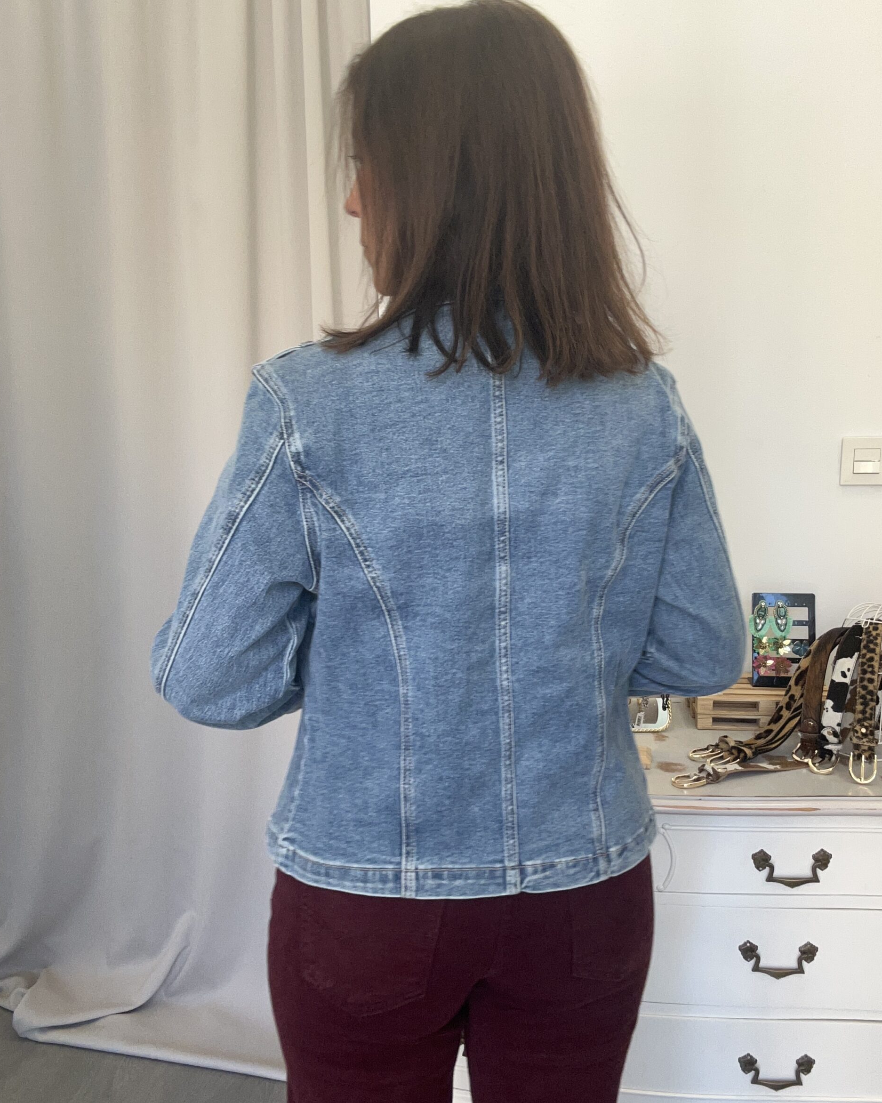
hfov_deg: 45.8
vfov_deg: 55.6
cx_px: 446
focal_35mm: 32
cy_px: 580
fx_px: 1044
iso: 50
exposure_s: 1/50
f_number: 1.9
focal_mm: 2.69
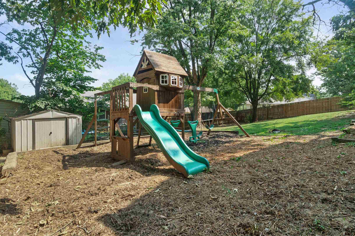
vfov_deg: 64.4
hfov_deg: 86.9
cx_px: 184
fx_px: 187
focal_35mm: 19
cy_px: 106
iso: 250
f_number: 9
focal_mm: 10
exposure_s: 1/40
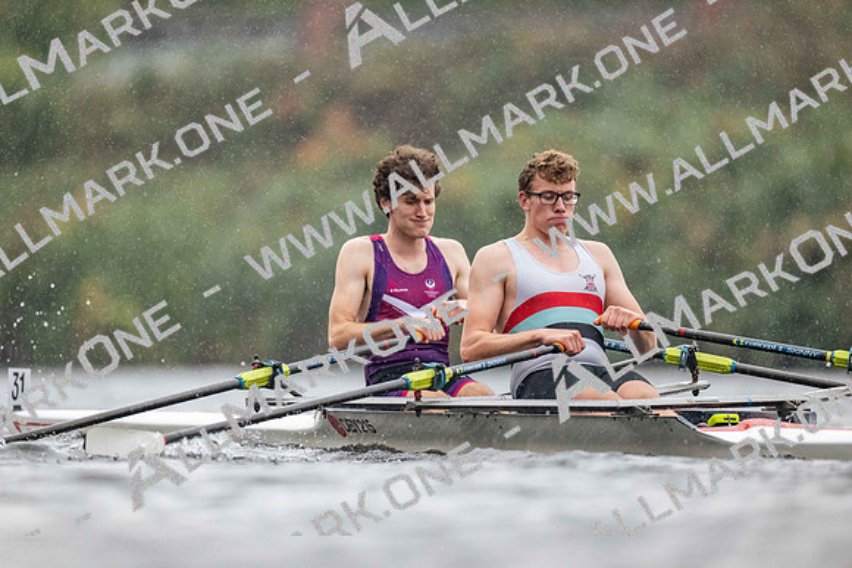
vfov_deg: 2.3
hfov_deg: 3.4
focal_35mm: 600
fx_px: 14203
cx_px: 426
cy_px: 284
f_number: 4
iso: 5000
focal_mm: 600
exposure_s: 1/2500
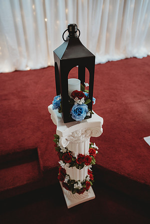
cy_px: 112
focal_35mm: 24
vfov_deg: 73.7
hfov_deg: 53.1
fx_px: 150
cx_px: 75
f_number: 2.8
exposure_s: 1/80
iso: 500
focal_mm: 24
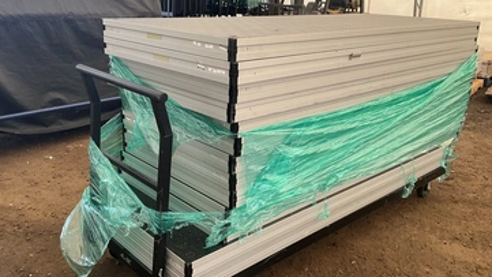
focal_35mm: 35
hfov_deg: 56.6
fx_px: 457
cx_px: 240
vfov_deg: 33.6
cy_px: 115
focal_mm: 3
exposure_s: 1/122
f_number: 1.8
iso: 25
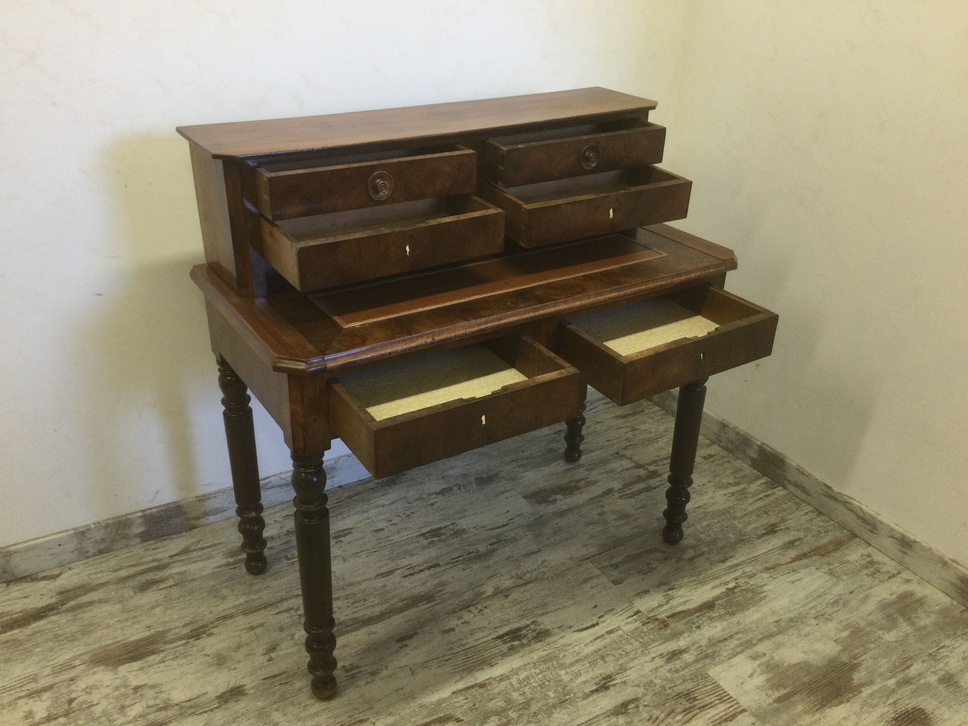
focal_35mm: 31
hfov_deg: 58.4
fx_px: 867
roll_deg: -1.8
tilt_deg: -27.4
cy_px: 363
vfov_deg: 45.4
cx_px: 484
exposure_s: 1/33
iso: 64
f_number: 2.4
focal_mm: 3.3
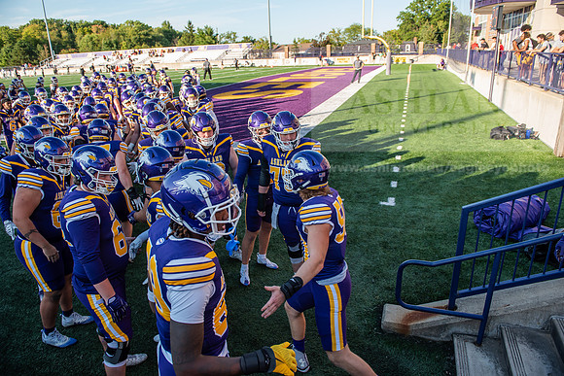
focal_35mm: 24
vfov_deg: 53.2
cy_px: 188
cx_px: 282
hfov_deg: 73.7
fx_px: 376
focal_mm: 24
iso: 250
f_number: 4
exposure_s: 1/640
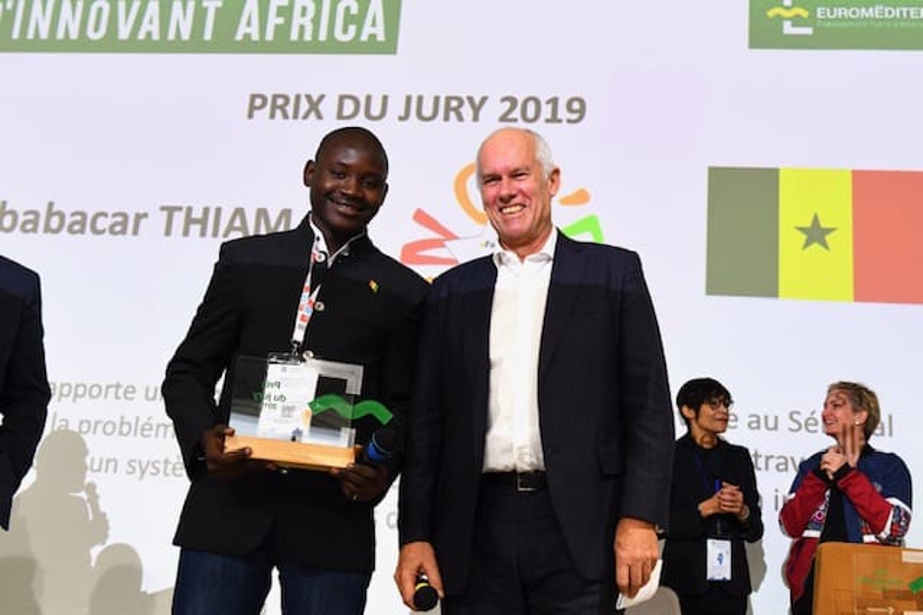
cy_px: 308
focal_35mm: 34
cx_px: 462
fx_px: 871
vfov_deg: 38.8
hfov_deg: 55.8
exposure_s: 1/200
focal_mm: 34
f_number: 4.5
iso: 1250
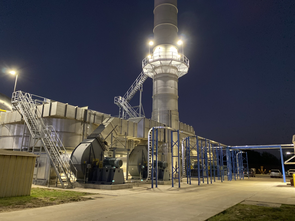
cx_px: 148
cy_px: 110
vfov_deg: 53.1
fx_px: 222
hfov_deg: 67.3
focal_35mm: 26
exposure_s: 1/30
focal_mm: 4.25
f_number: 1.8
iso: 800
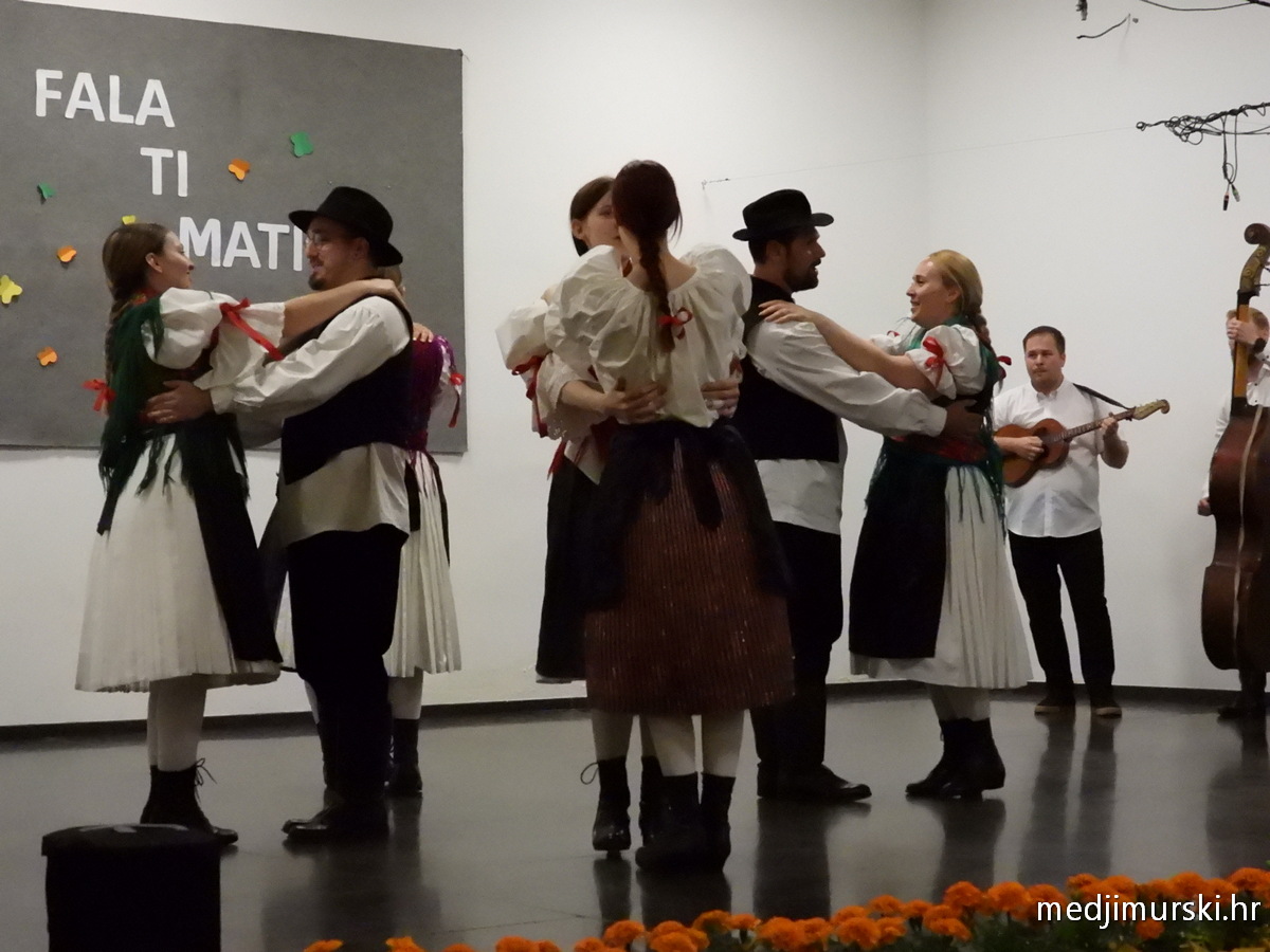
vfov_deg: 21.0
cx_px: 635
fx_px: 2568
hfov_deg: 27.8
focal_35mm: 70
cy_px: 476
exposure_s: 1/320
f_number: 4
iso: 3200
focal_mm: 12.6
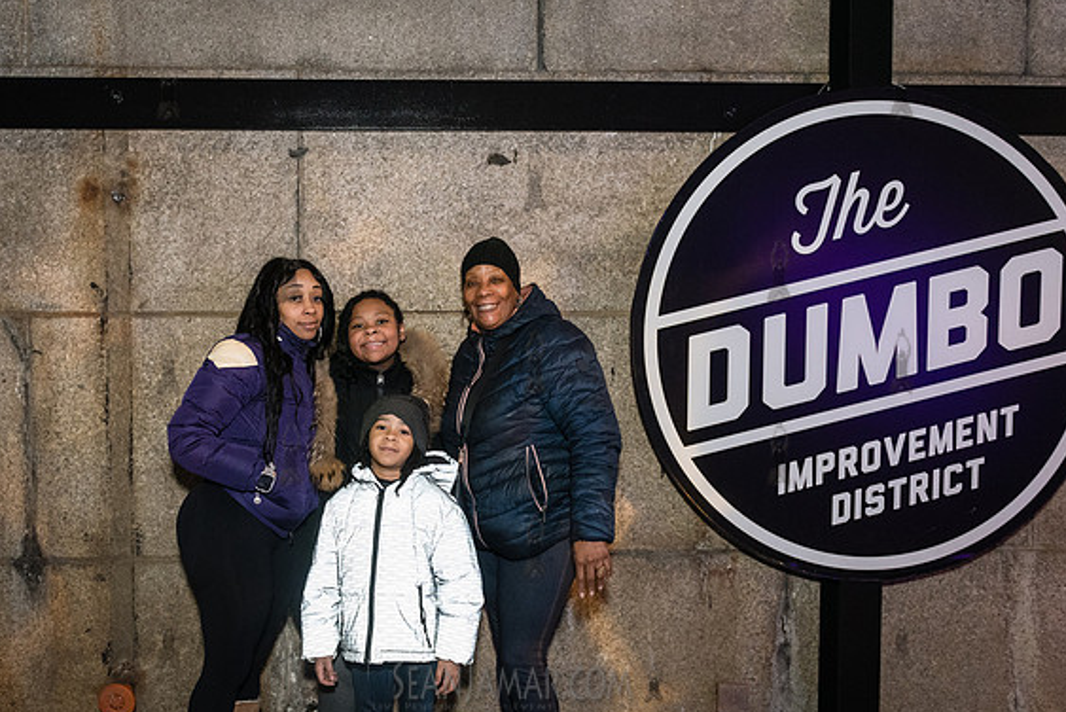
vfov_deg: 43.6
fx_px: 889
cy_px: 381
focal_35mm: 30
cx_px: 419
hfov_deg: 61.3
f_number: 3.5
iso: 4000
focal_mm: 24
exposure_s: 1/160
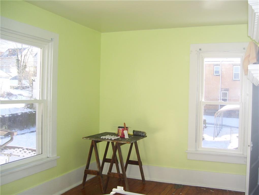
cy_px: 98
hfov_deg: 51.3
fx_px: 270
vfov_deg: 39.7
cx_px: 130
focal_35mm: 36
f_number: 2.7
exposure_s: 1/125
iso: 80
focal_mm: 6
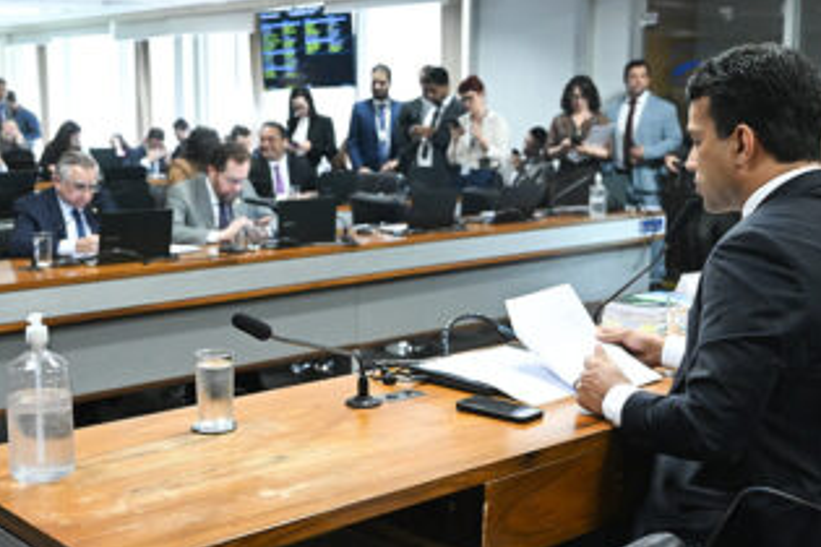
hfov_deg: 41.1
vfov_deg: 28.1
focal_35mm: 48
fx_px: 1095
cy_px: 274
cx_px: 378
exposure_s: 1/200
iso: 4000
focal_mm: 24
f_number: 3.5
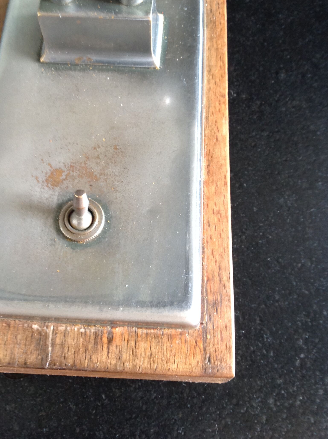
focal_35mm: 44
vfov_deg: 42.8
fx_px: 557
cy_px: 175
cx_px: 128
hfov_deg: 32.7
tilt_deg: -63.9
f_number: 2.4
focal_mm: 4.28
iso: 100
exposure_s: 1/15
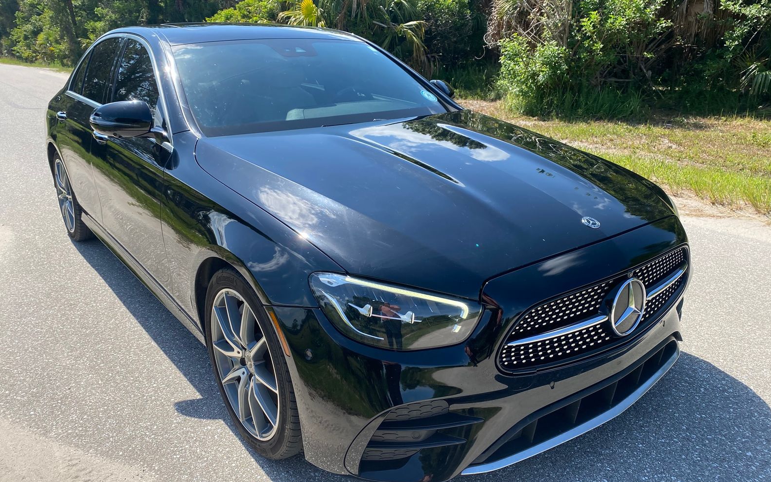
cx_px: 390
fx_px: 588
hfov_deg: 66.5
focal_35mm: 28
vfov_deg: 44.5
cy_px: 239
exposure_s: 1/1522
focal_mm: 4.25
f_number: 1.8
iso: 32
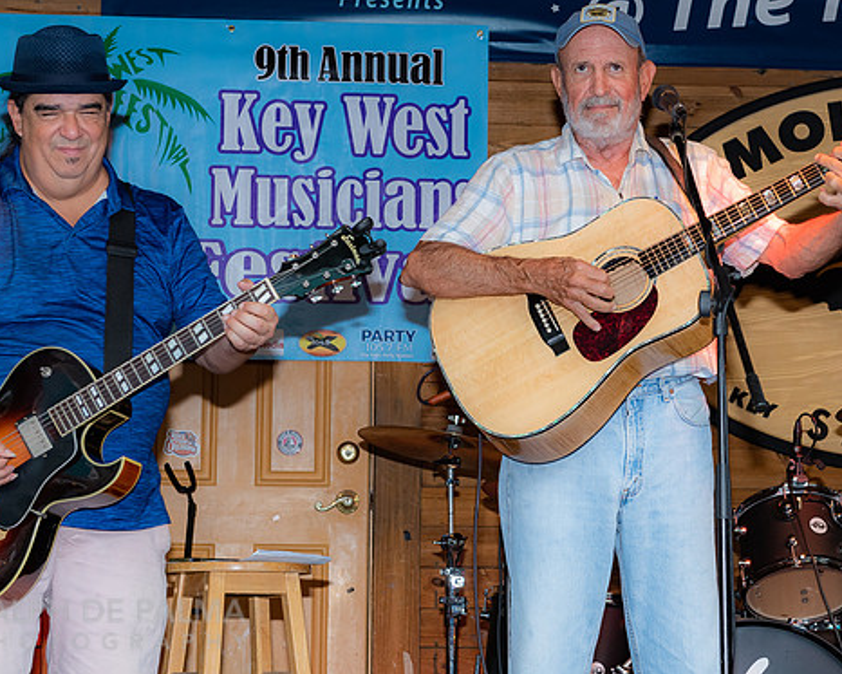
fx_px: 2368
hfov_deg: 20.1
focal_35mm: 95
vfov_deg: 16.2
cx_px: 531
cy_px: 351
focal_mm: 62
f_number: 5.6
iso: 800
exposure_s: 1/160
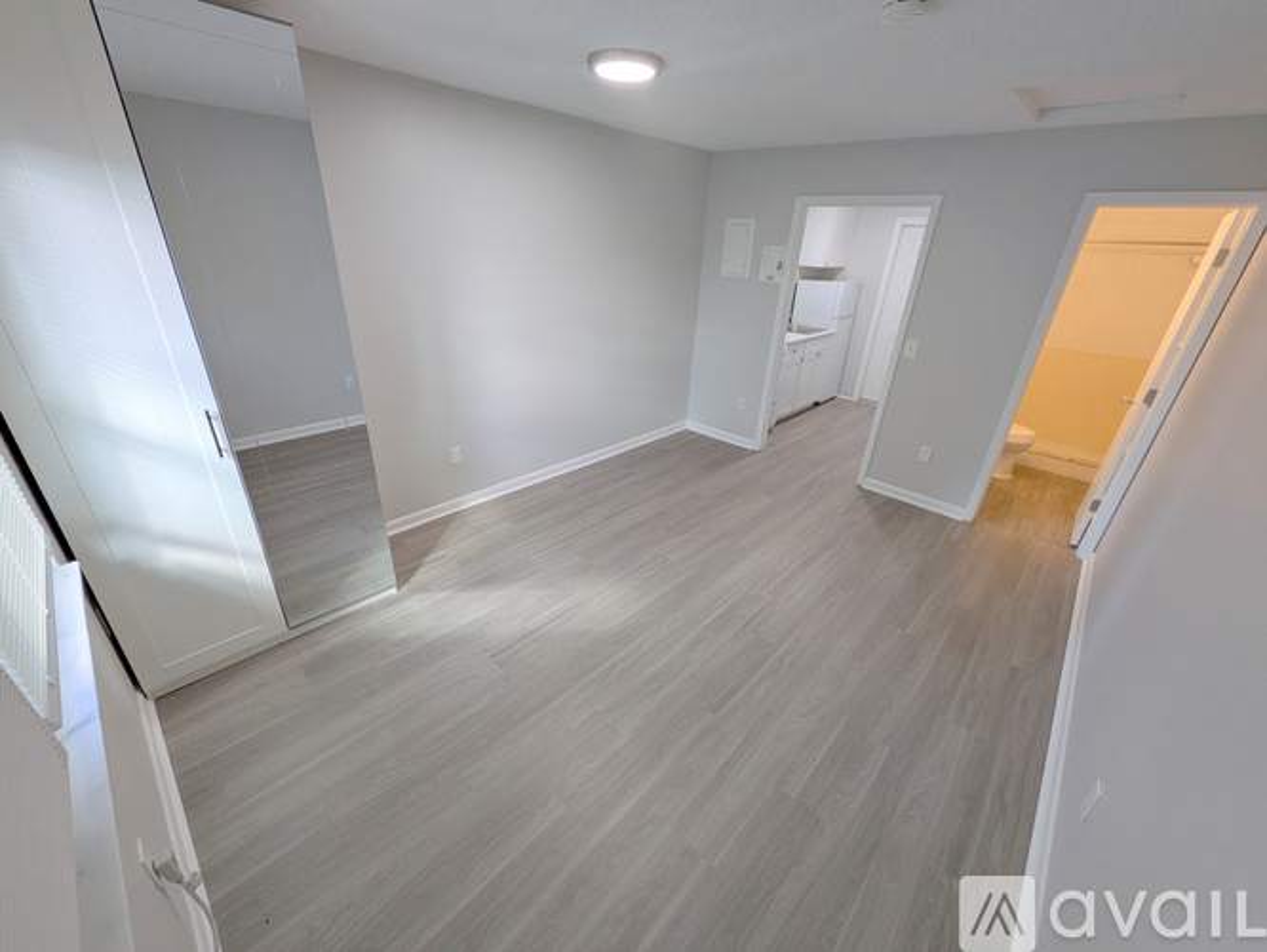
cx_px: 634
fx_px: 513
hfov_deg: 102.0
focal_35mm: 14
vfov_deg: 85.7
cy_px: 476
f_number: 2.2
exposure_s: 1/60
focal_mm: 1.83
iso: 77
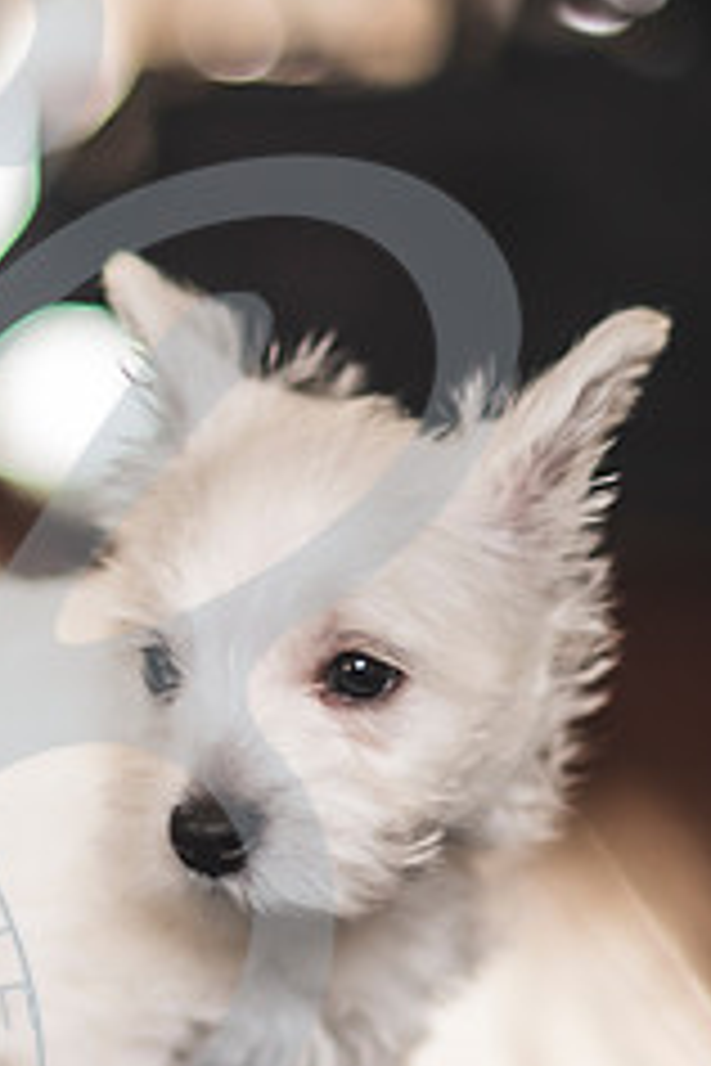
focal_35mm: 208
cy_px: 713
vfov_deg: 9.9
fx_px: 6162
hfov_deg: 6.6
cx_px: -194
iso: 500
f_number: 1.8
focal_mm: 85
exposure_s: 1/125
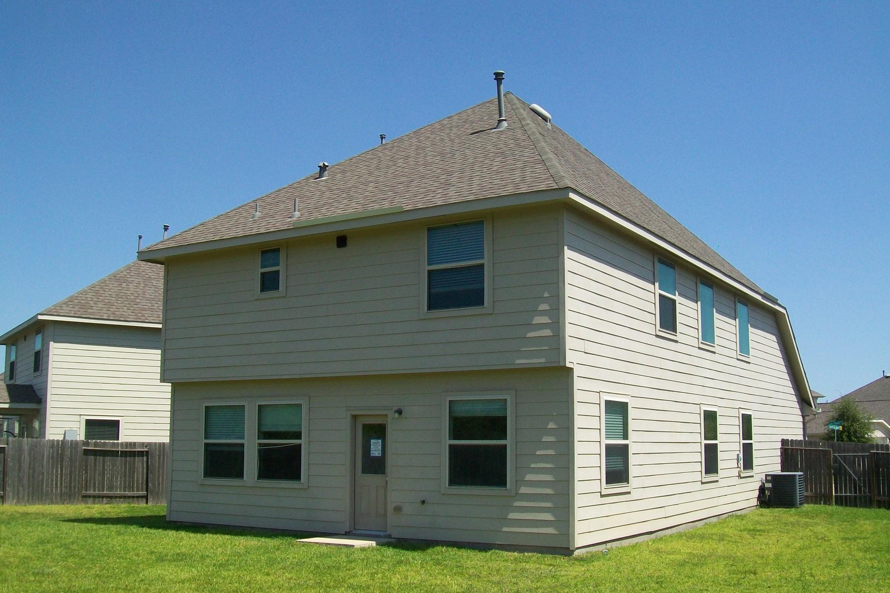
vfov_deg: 35.0
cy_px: 325
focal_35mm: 38
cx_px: 441
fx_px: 939
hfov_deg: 50.7
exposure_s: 1/500
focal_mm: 6
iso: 64
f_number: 4.8
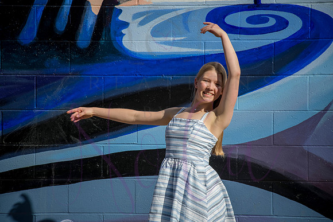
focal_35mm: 200
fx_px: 1850
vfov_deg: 6.9
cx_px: 166
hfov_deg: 10.3
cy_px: 111
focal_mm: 200
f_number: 10
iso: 400
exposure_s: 1/1000
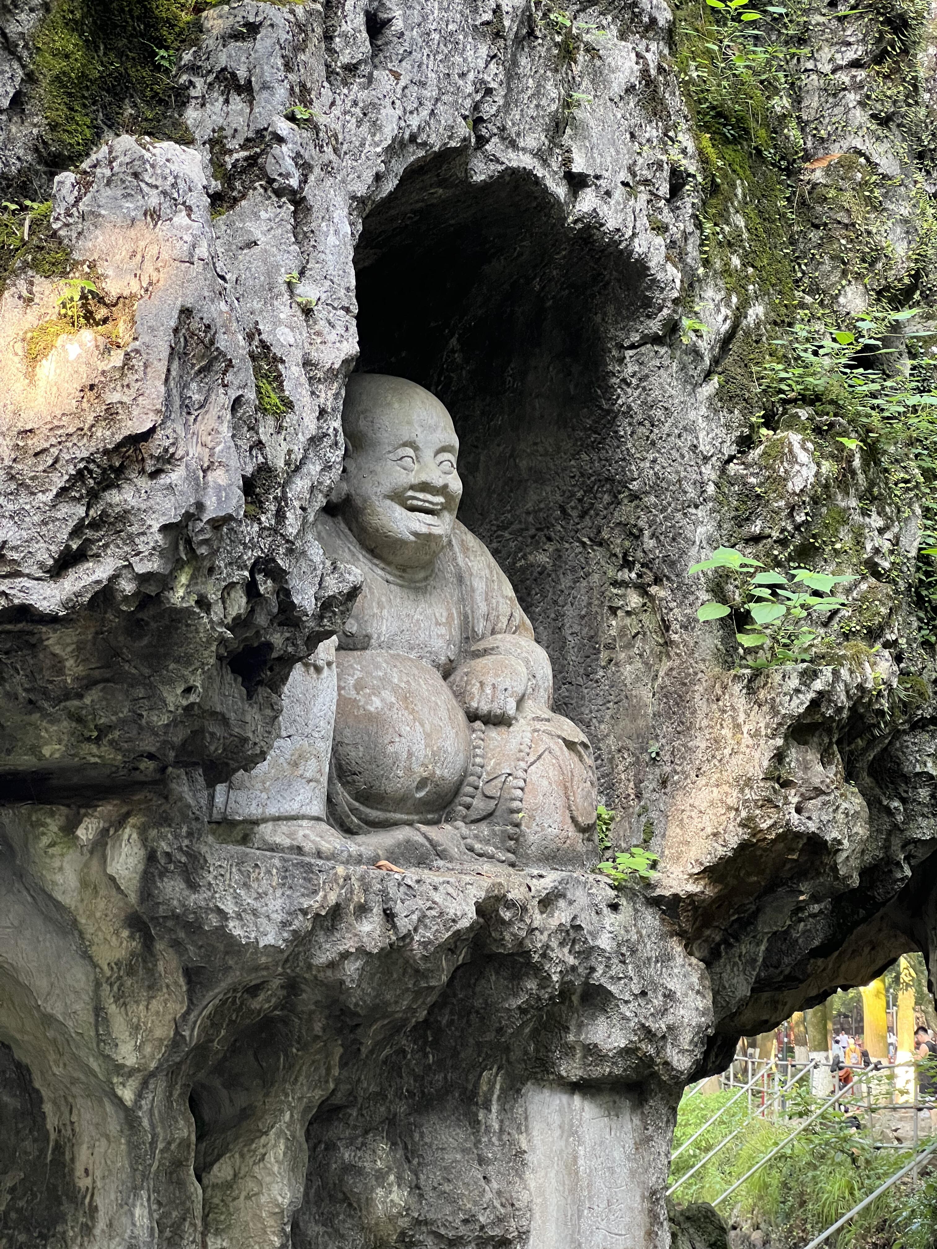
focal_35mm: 77
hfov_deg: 19.1
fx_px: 2779
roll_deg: +0.0
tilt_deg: +11.3
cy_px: 624
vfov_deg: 25.3
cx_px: 468
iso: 250
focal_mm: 9
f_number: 2.8
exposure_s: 1/60
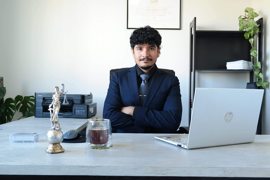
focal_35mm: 36
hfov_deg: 53.1
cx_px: 135
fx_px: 270
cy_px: 90
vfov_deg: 36.9
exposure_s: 1/20
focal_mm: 24
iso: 400
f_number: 4.5
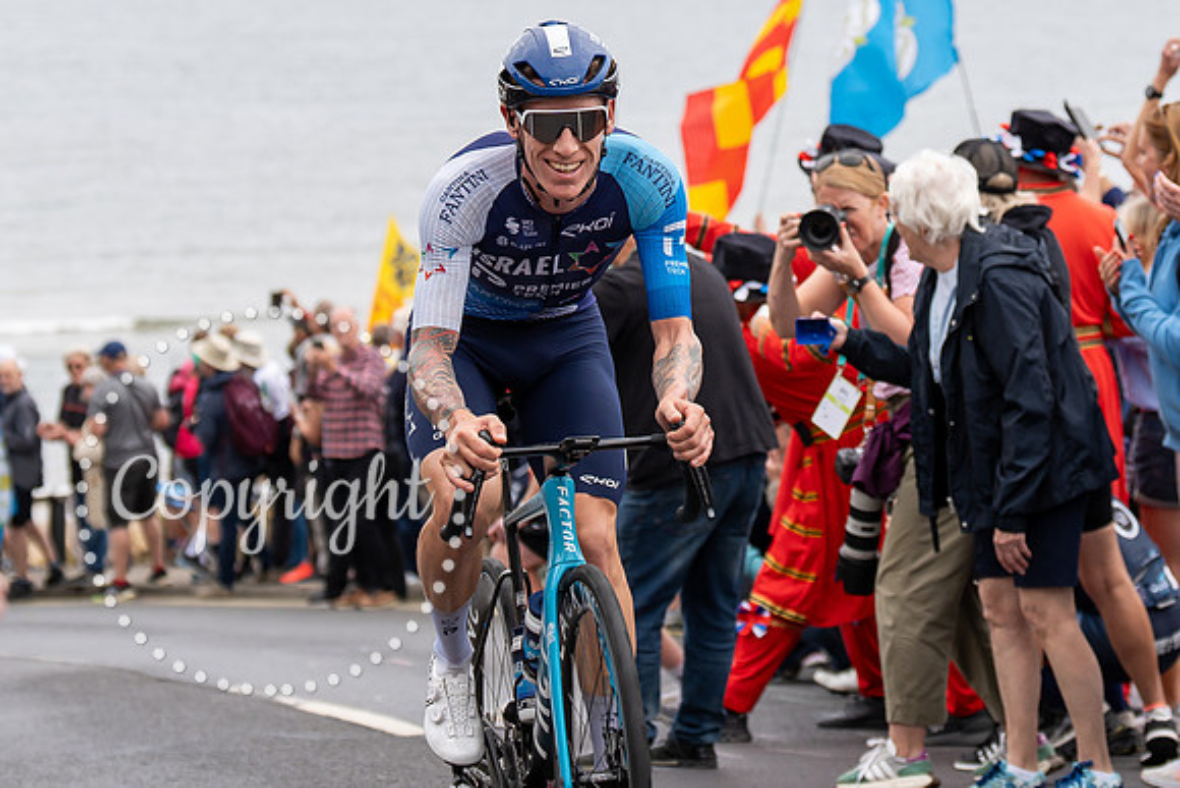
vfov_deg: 9.8
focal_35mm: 139
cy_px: 189
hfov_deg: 14.7
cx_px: 595
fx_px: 4569
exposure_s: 1/1000
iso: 320
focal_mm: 70
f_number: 3.5
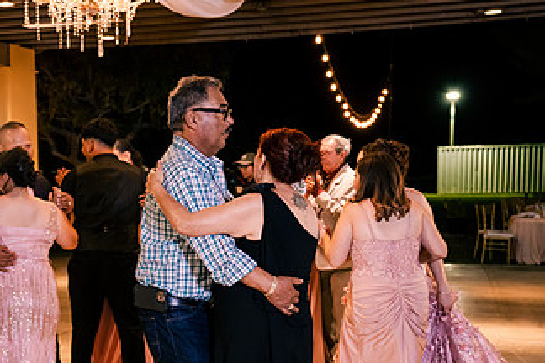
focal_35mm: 68
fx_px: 1029
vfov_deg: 19.8
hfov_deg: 28.8
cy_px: 281
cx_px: 87
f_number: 2.8
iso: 3200
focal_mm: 38
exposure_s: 1/200
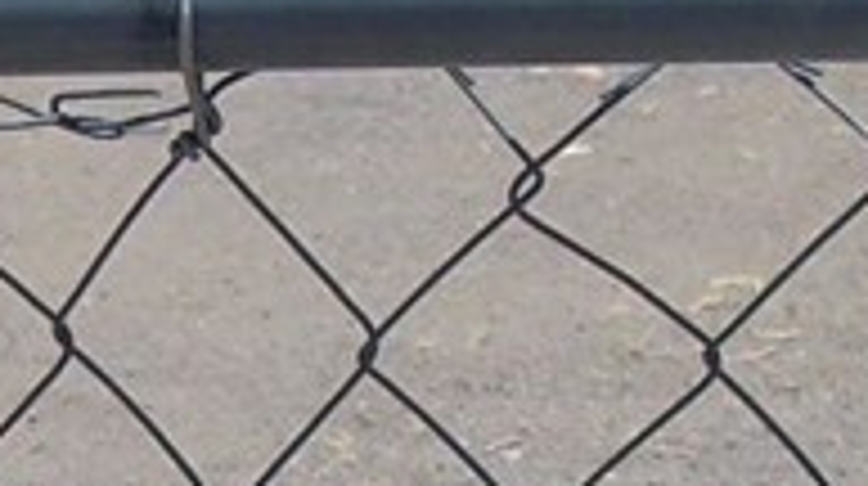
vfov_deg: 5.4
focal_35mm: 220
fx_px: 5057
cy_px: 770
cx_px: 342
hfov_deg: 9.8
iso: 50
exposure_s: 1/1414
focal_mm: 6.3
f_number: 2.8
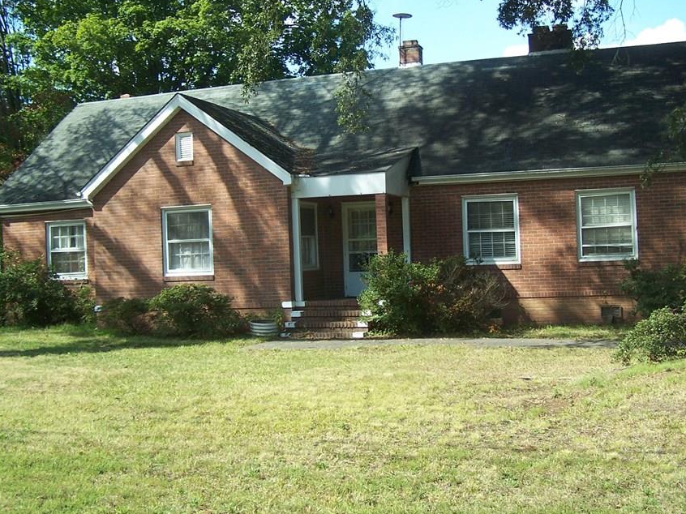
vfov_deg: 31.4
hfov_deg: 41.2
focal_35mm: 46
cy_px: 212
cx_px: 356
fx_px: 911
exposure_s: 1/500
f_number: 2.8
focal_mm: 6.3
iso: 80
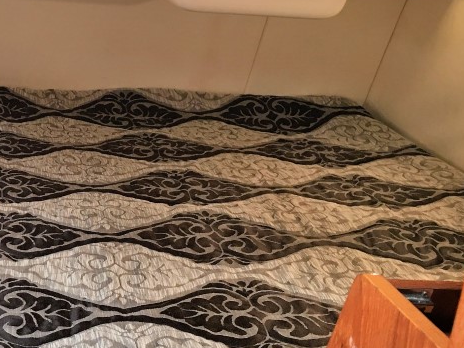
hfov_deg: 28.0
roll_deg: -3.6
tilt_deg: -18.9
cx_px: -27
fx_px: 858
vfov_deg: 22.9
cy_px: 165
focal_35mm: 64
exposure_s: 1/33
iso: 125
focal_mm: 4.15
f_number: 2.2
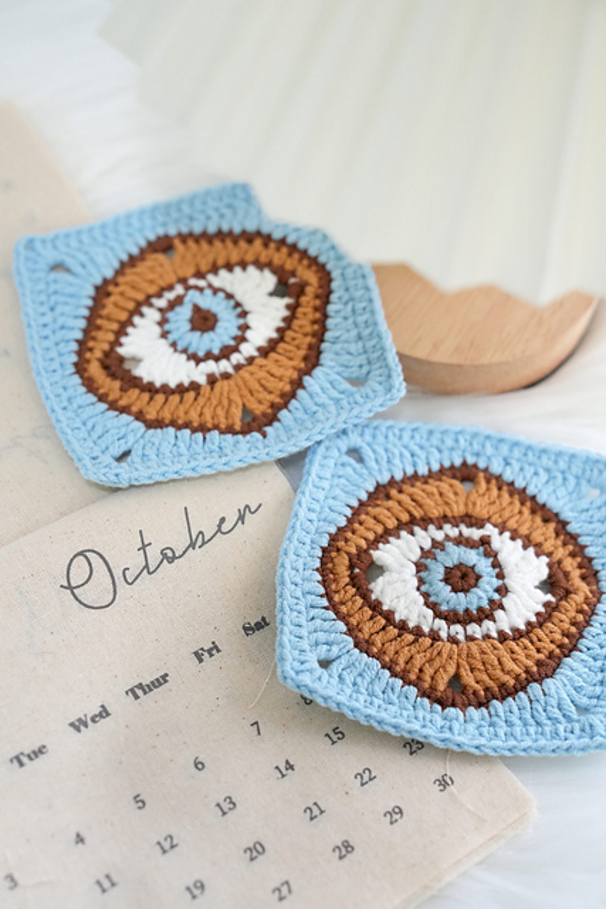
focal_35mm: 70
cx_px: 303
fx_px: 1766
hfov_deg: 19.5
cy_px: 454
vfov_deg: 28.8
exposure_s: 1/200
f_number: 4.5
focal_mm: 70
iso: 3200
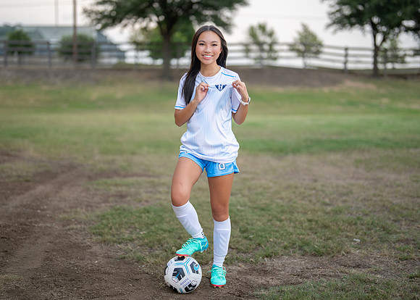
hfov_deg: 33.8
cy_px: 139
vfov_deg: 24.5
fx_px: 691
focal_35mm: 58
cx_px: 206
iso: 125
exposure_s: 1/1250
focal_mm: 50
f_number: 1.2
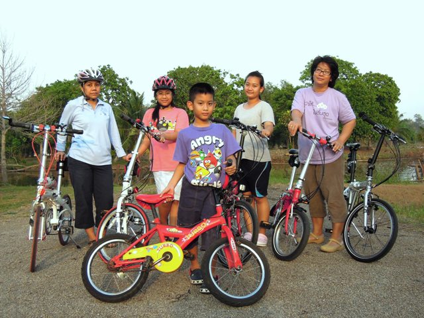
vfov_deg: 36.0
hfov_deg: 46.8
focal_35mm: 40
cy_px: 159
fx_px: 490
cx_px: 212
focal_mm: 7.2
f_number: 3.3
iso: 160
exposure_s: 1/400
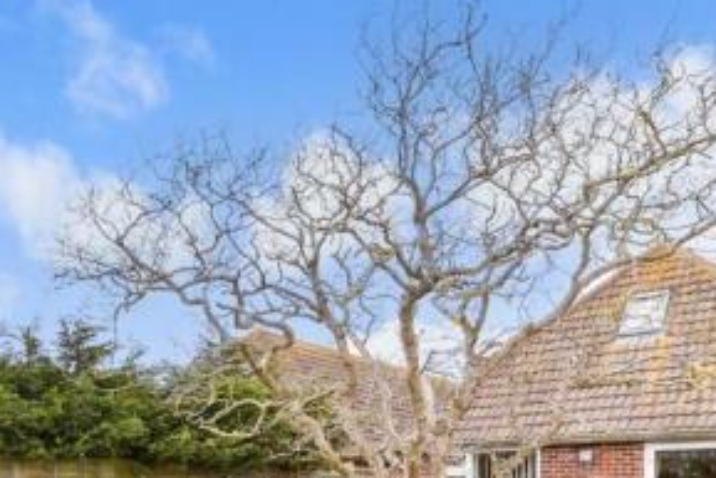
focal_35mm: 34
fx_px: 677
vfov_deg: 34.0
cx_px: 232
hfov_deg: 54.5
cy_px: 521
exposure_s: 1/100
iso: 160
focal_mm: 10
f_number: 6.3
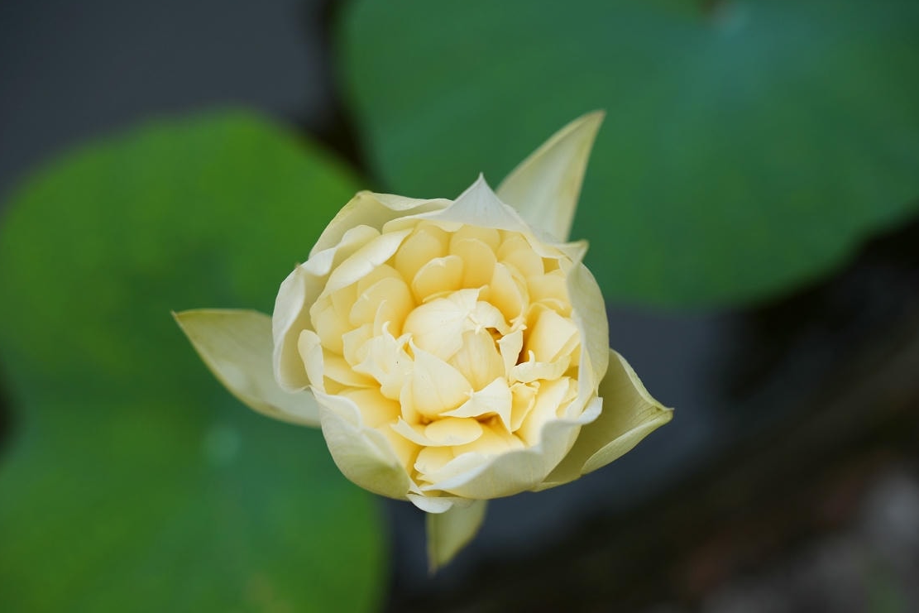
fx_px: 2068
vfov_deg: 16.9
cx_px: 460
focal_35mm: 81
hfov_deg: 25.1
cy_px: 322
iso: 100
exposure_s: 1/100
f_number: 4.5
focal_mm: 75
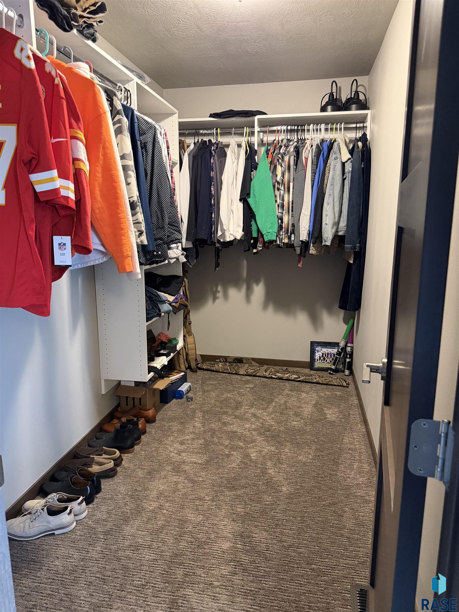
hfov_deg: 56.8
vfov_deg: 71.6
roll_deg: -0.1
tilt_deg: -10.4
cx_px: 230
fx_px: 424
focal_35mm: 24
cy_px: 306
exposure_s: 1/60
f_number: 1.78
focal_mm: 6.76
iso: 800
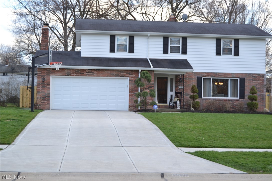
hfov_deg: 29.9
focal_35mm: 68
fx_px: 510
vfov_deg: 20.2
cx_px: 136
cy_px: 90
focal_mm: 45
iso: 180
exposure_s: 1/125
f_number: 5.6
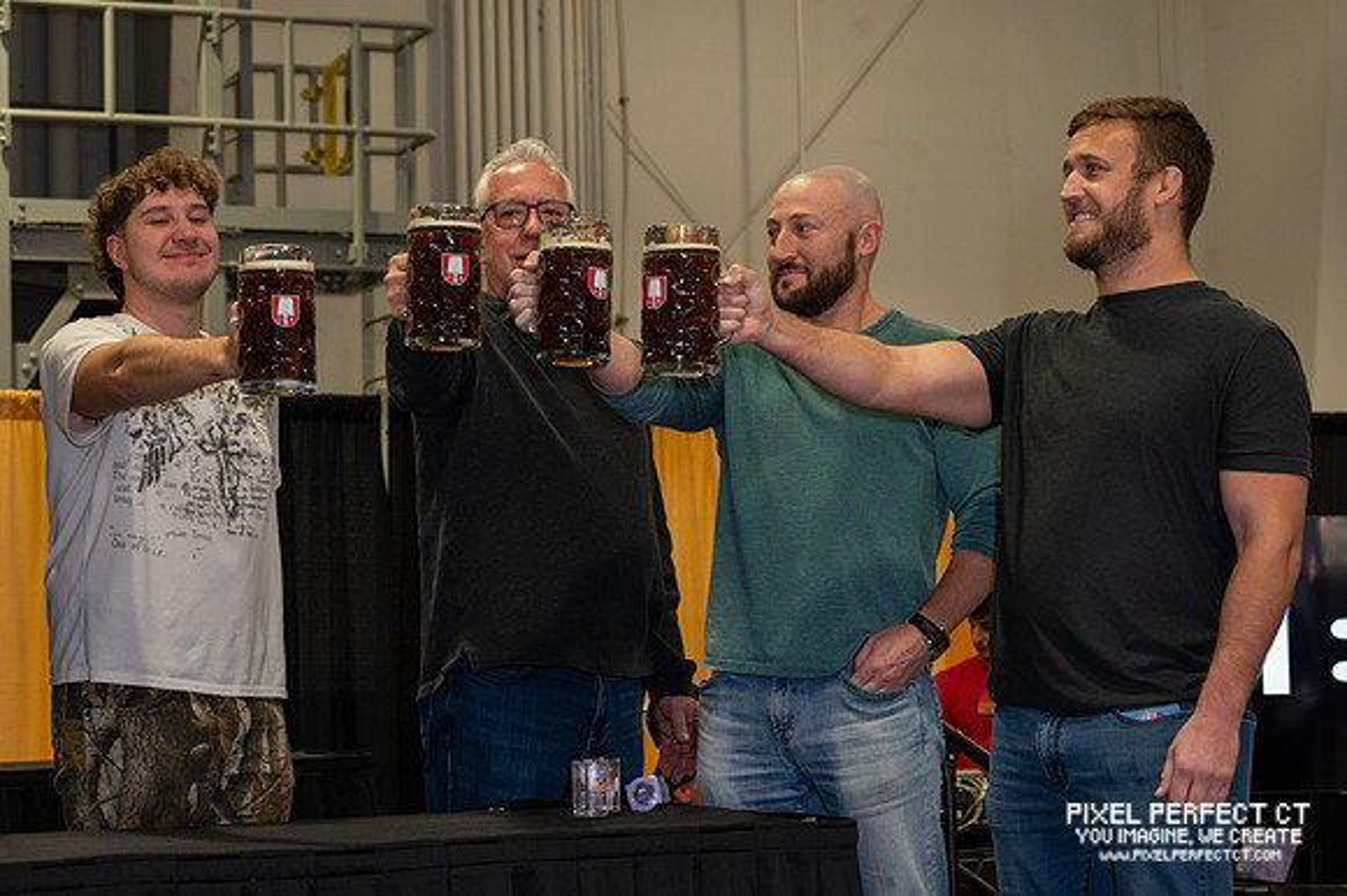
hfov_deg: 26.8
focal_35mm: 76
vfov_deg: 18.0
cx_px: 697
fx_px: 2827
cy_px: 457
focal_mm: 66
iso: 2200
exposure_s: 1/60
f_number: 6
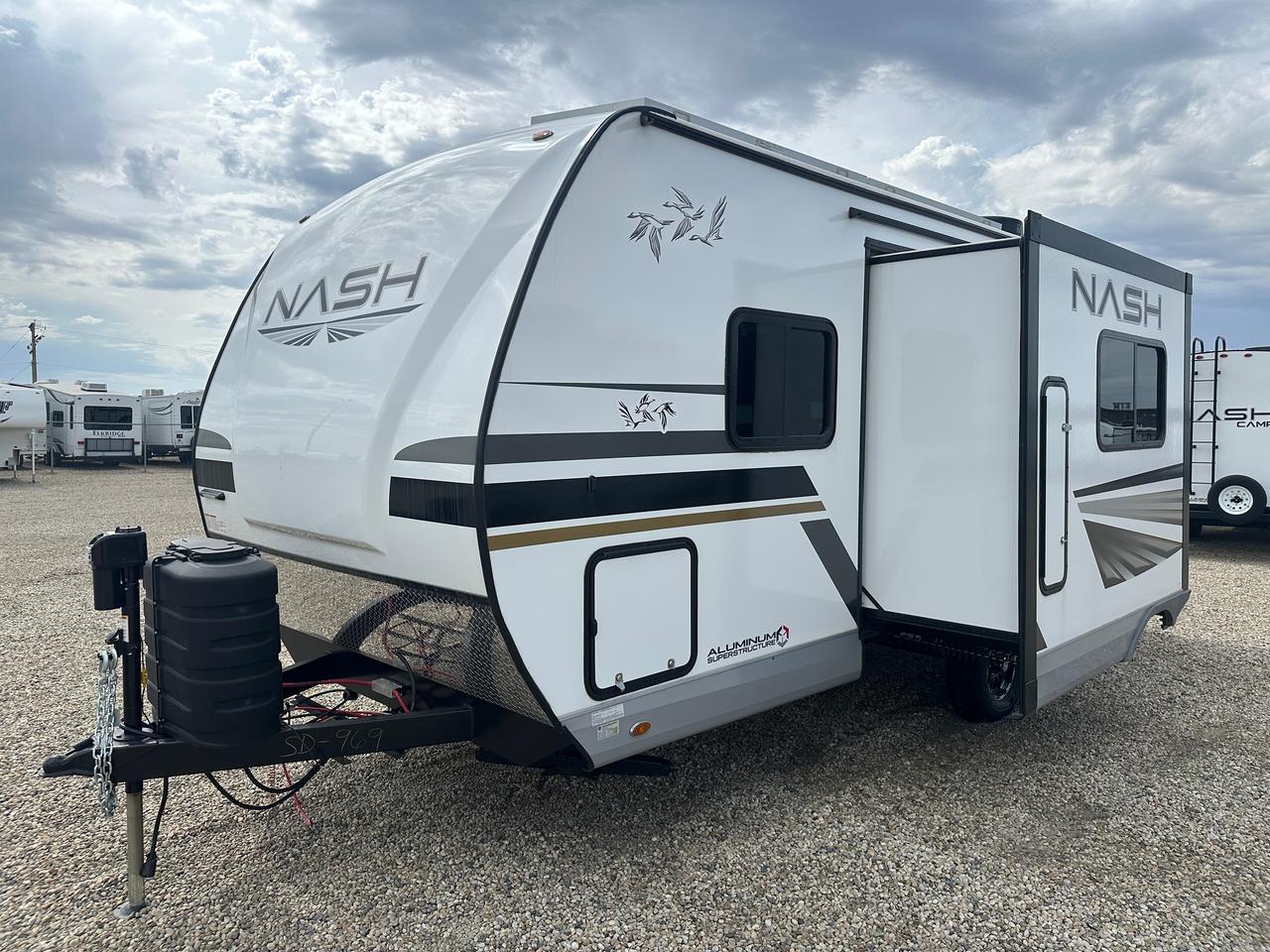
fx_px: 881
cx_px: 635
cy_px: 476
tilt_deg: -2.4
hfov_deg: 71.6
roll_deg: -0.6
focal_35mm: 24
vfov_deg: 56.8
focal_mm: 6.86
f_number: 1.78
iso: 80
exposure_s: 1/6211
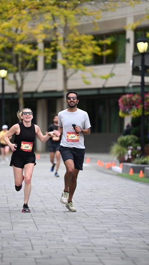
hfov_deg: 5.8
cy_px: 133
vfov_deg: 10.2
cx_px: 61
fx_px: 1482
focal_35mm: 211
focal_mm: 200
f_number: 2.8
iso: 640
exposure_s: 1/2000
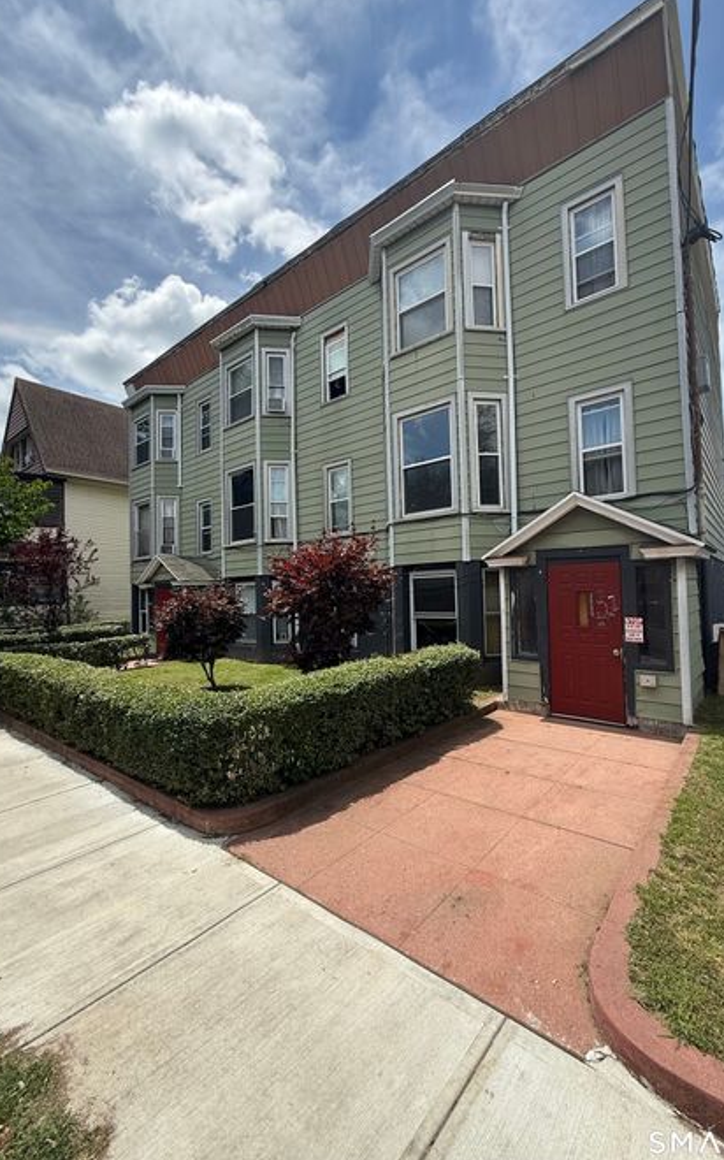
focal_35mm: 15
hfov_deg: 74.6
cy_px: 579
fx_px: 474
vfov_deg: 101.5
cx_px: 387
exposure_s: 1/1613
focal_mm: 2.22
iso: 50
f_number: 2.2
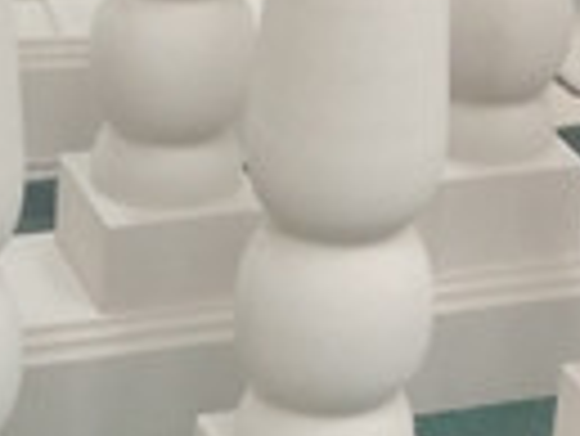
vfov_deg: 9.9
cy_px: -160
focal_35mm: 146
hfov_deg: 13.4
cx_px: 531
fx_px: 2449
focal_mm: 3.66
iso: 74
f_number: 2.2
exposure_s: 1/50
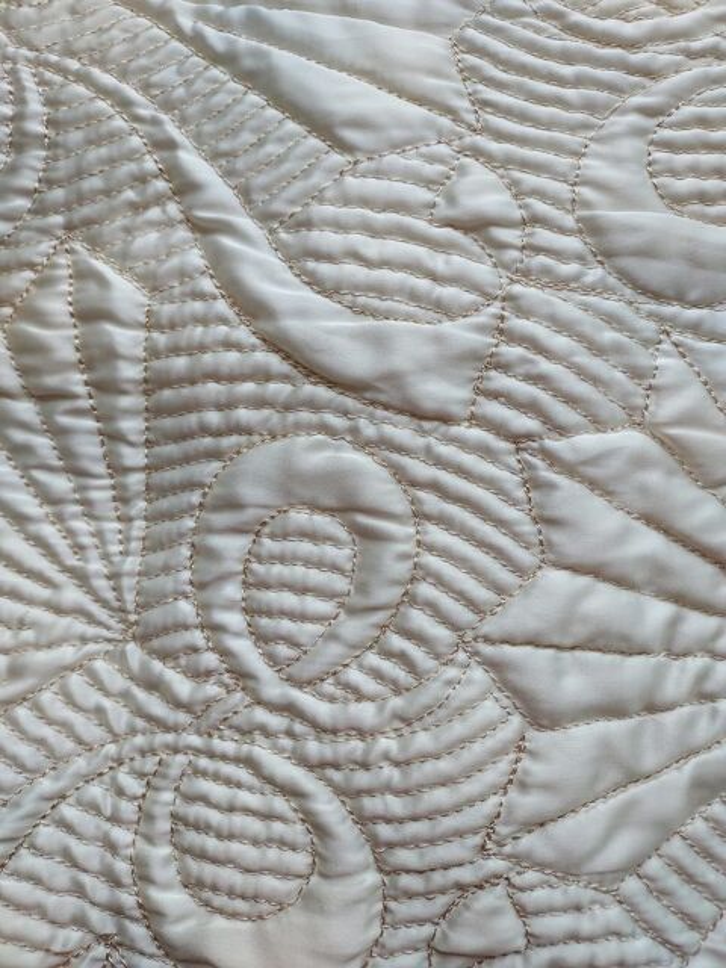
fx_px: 671
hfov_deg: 56.8
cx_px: 363
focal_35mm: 24
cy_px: 484
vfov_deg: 71.6
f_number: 1.8
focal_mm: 4.6
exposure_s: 1/118
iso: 40
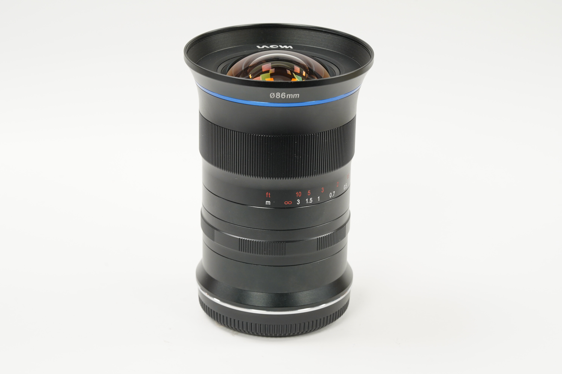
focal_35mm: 90
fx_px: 1404
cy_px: 187
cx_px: 281
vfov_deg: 15.2
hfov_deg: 22.6
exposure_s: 1/10
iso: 1000
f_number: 11
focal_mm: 90
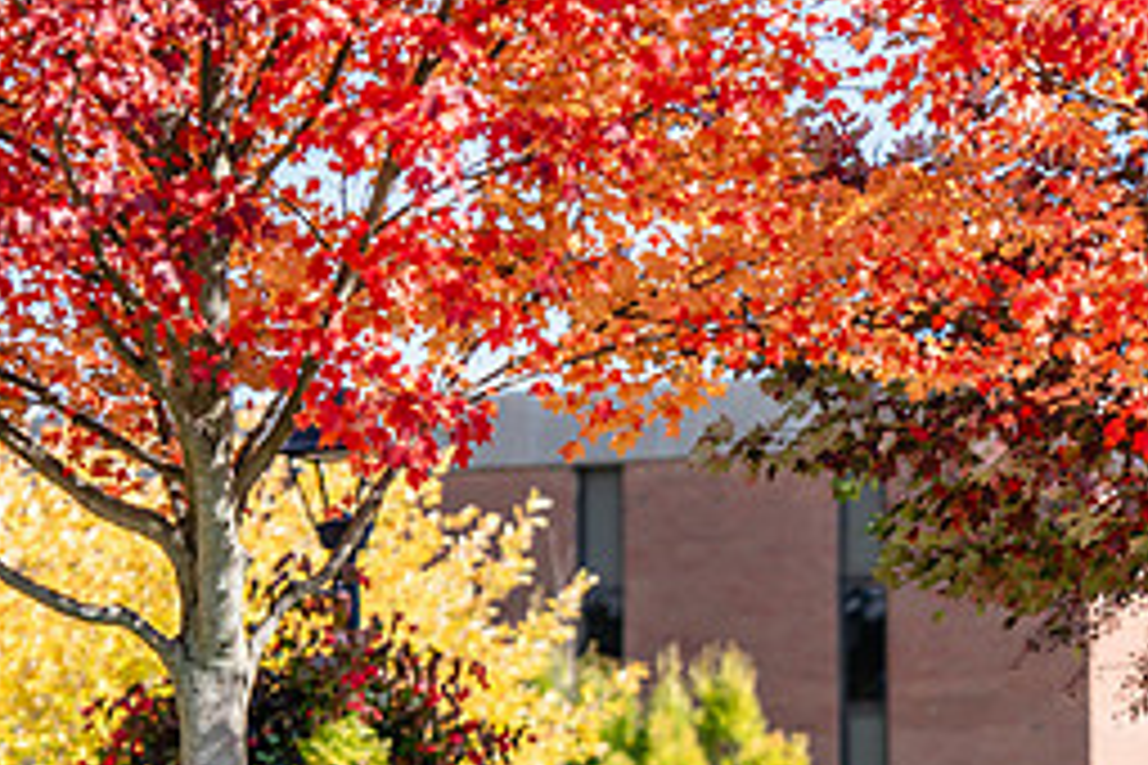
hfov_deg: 7.2
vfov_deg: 4.8
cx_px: 945
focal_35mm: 284
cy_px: 695
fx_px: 9056
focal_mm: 125
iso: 125
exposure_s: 1/500
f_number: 4
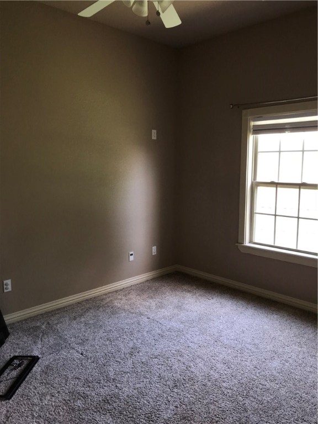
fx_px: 343
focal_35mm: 28
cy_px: 212
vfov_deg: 63.4
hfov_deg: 49.7
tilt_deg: -7.2
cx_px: 159
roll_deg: -0.1
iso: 25
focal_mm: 3.99
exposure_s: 1/30
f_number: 1.8
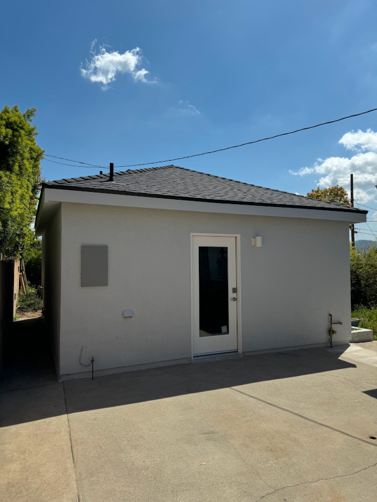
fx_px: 349
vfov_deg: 71.6
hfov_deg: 56.8
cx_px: 188
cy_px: 251
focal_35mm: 24
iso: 80
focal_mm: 6.76
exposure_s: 1/7937
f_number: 1.78
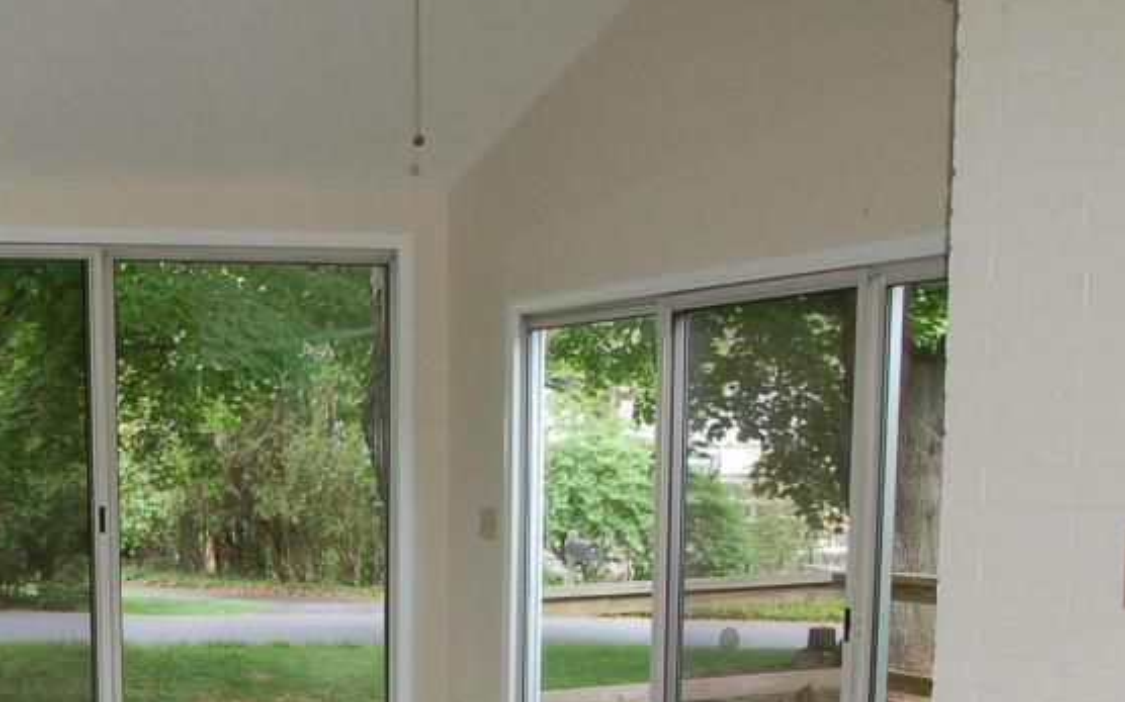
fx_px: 1657
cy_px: 742
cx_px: 85
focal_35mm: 54
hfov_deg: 35.1
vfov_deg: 22.7
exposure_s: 1/80
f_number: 9
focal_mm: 17
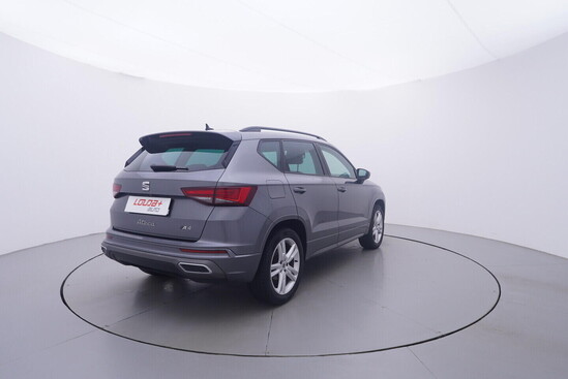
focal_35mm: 22
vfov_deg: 56.2
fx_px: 355
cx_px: 284
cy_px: 190
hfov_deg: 77.3
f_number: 5
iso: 200
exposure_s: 1/80
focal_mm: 15
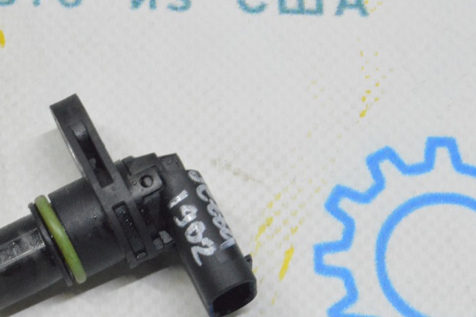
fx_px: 1610
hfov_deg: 16.8
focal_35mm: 122
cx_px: 137
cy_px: 210
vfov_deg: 11.2
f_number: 20
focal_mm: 55
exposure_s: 1/20
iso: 6400
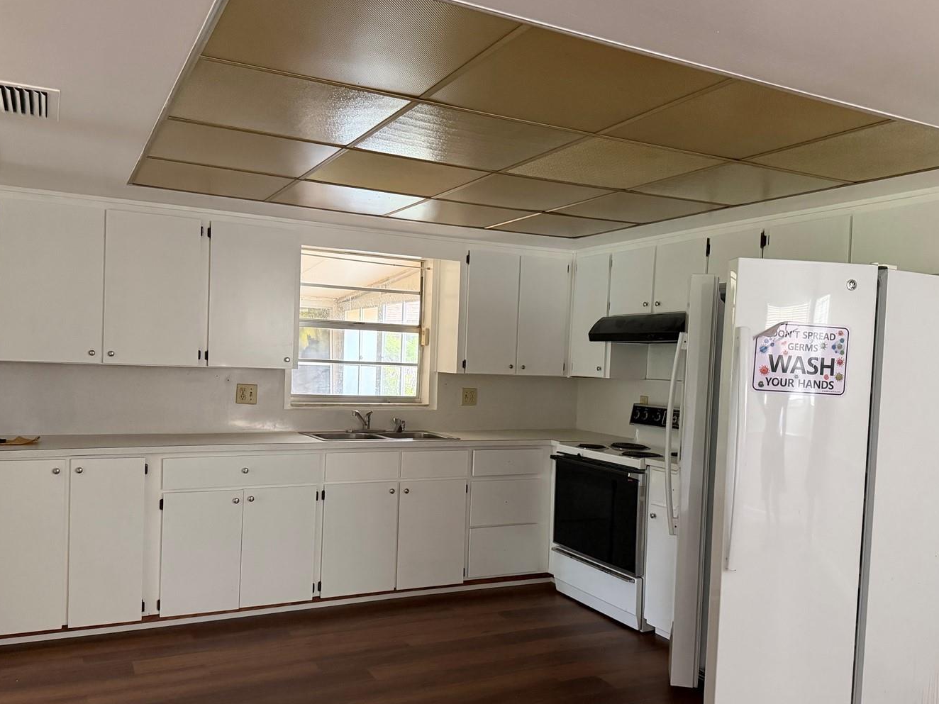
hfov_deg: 61.6
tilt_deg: -2.9
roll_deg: -1.5
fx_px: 787
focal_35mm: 29
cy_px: 386
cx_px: 447
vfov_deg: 48.2
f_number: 1.78
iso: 800
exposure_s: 1/51
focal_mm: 6.76
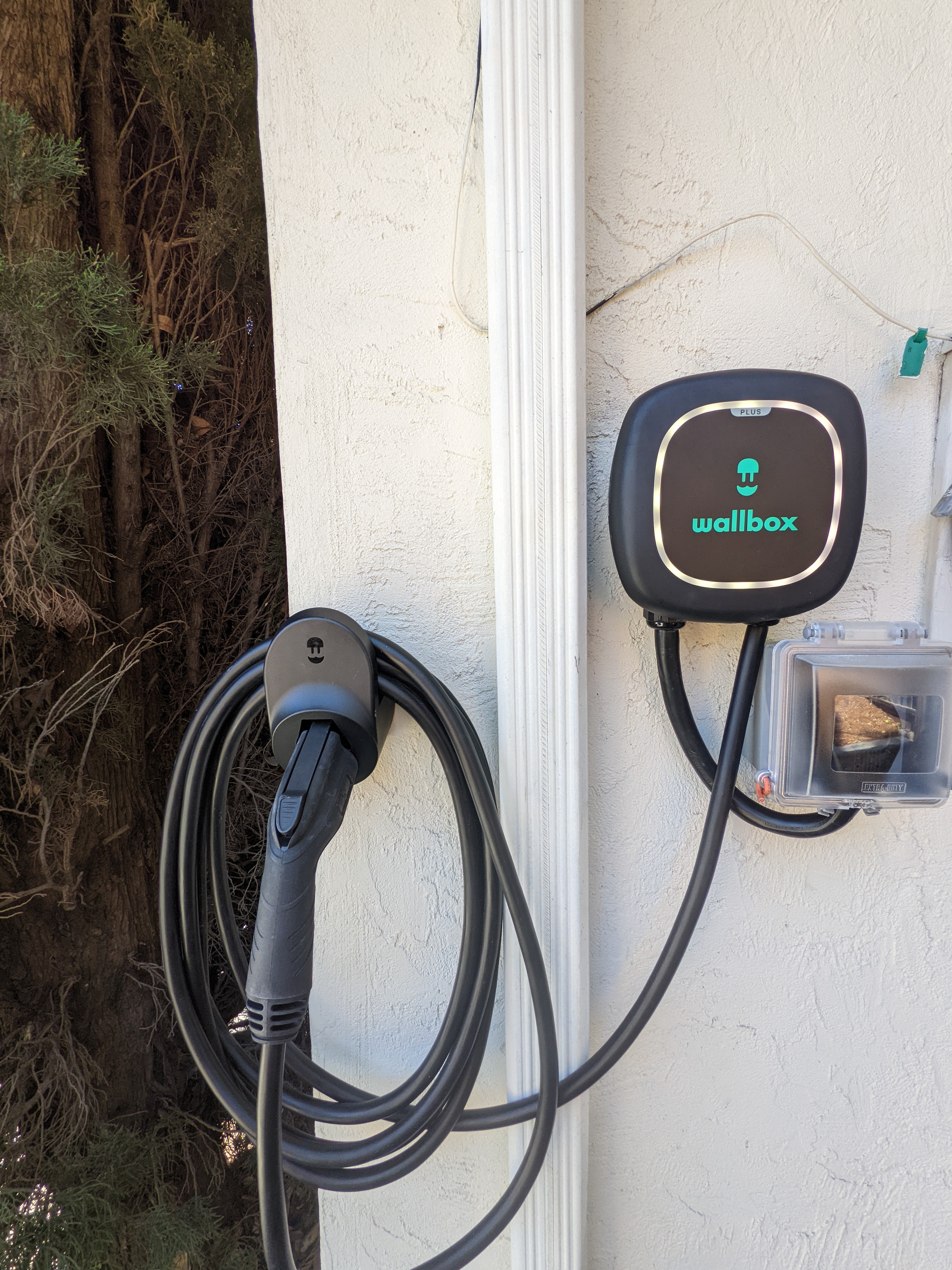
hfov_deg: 78.1
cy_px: 635
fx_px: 587
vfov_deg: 94.5
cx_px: 476
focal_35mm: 16
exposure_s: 1/97.2
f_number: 2.2
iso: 53
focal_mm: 2.22
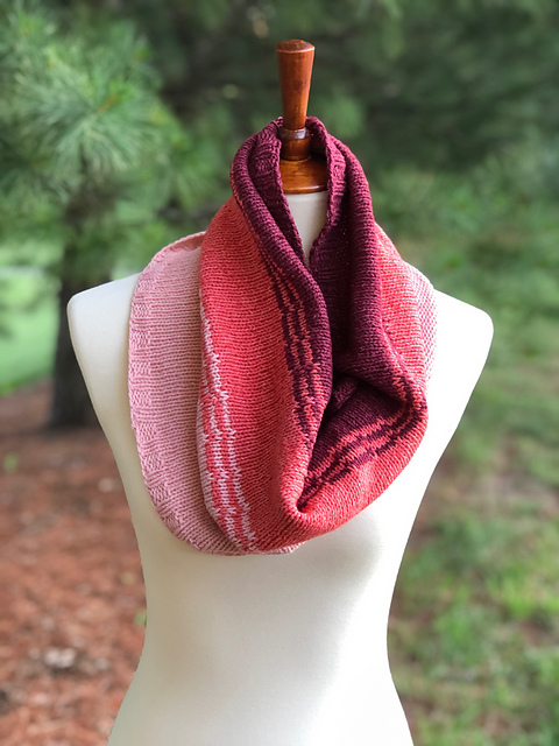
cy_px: 373
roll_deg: -1.3
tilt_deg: -10.9
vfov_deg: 33.8
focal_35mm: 57
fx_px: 1227
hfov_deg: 25.7
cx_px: 280
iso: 64
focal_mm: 6.6
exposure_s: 1/30
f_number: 2.8
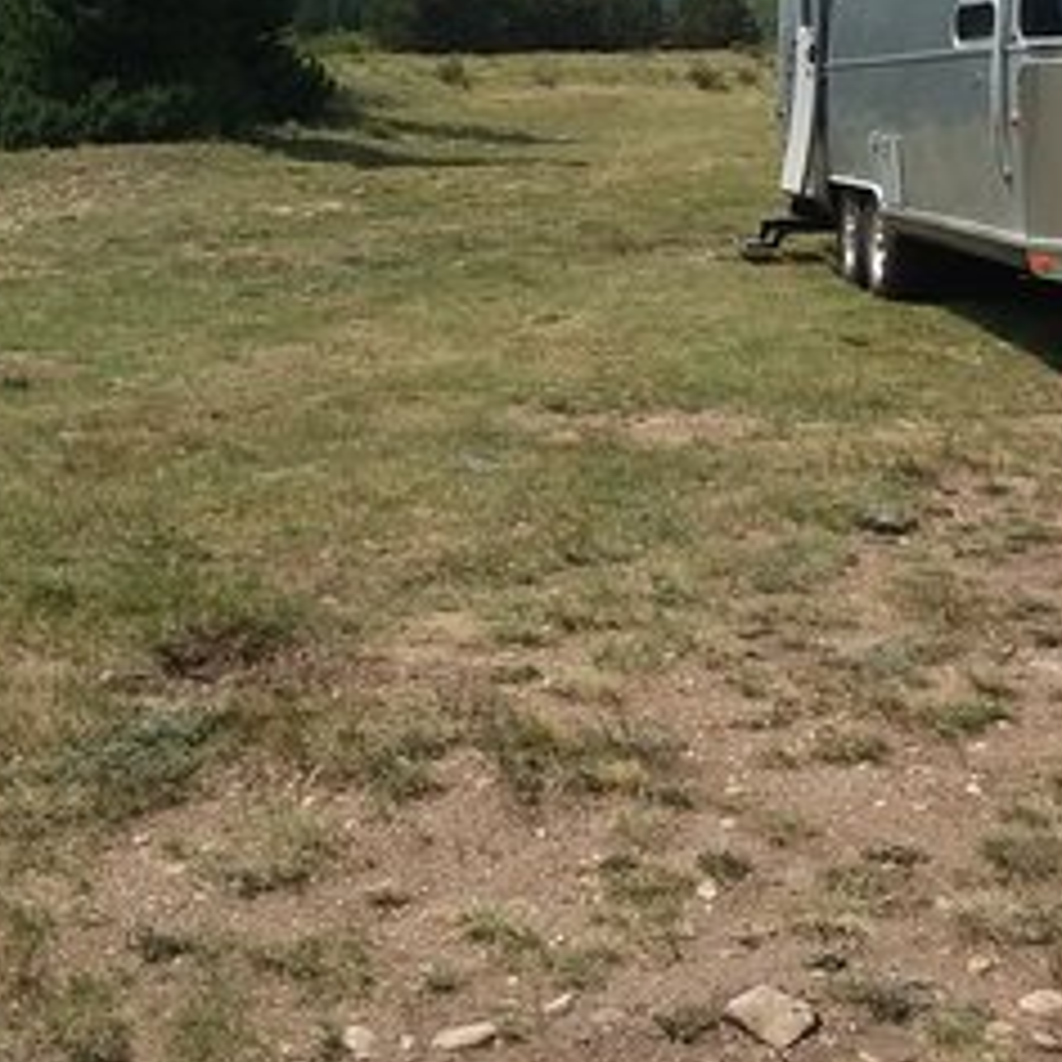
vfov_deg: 28.8
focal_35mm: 58
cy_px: 198
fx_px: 2013
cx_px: 772
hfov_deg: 29.2
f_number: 1.9
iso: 40
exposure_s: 1/1884
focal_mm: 2.47
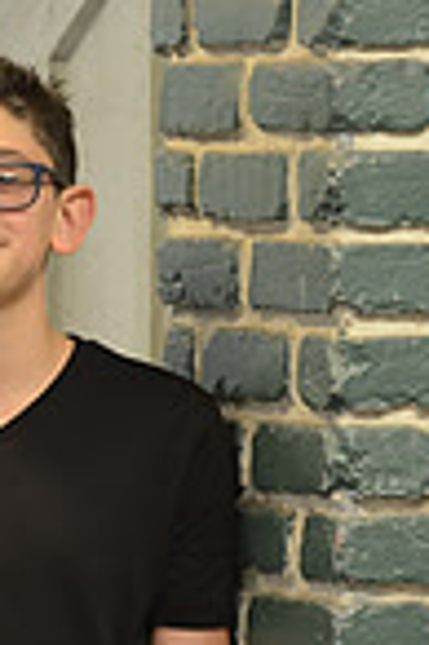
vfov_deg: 4.7
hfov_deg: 3.1
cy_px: 528
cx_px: -142
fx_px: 7847
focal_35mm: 438
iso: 2000
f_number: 4.5
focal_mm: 110
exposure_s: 1/100
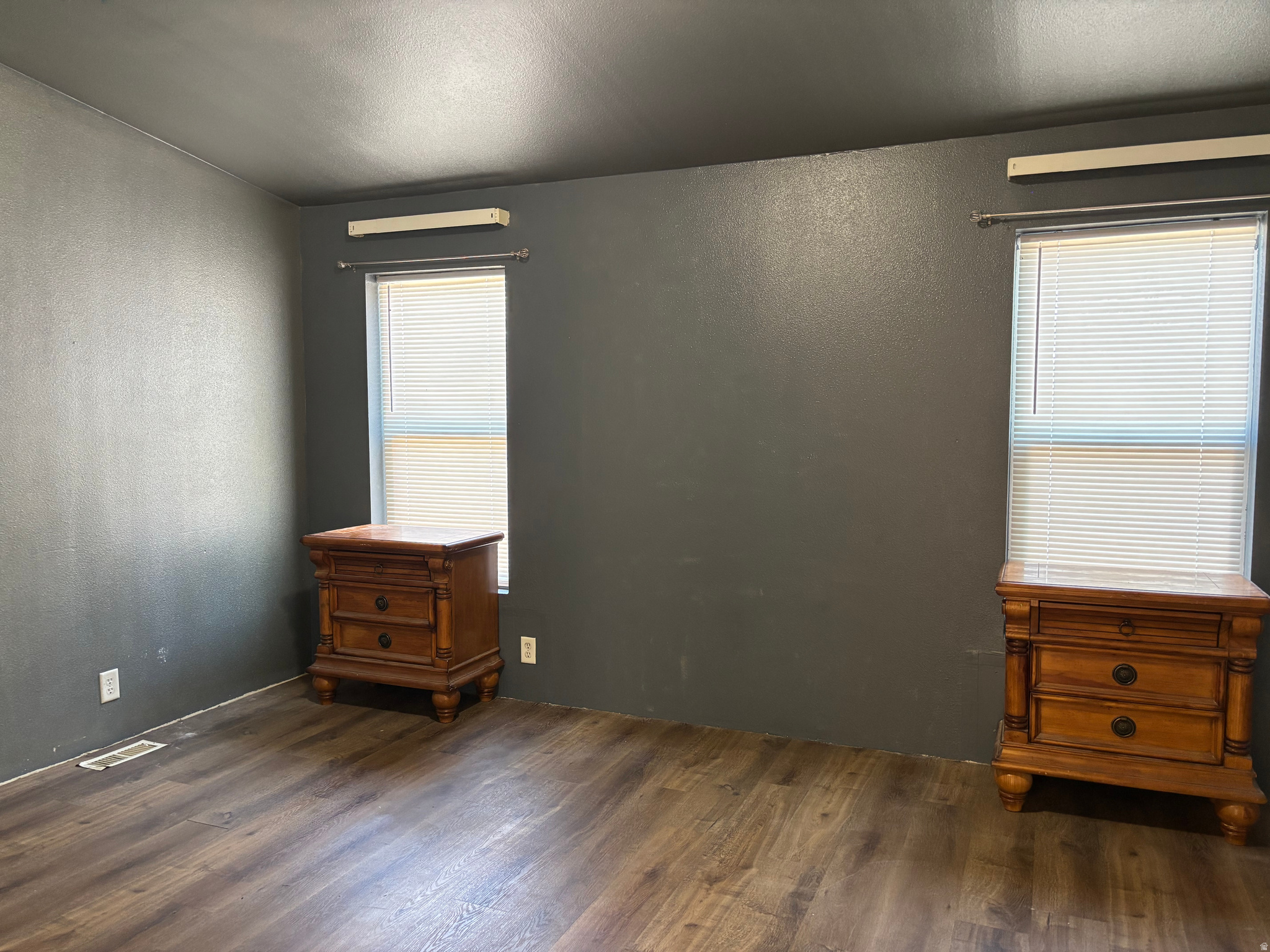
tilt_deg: -4.4
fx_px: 954
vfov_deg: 53.1
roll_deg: -0.3
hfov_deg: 67.3
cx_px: 635
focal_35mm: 26
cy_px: 476
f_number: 1.6
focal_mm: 5.96
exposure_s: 1/60
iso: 320
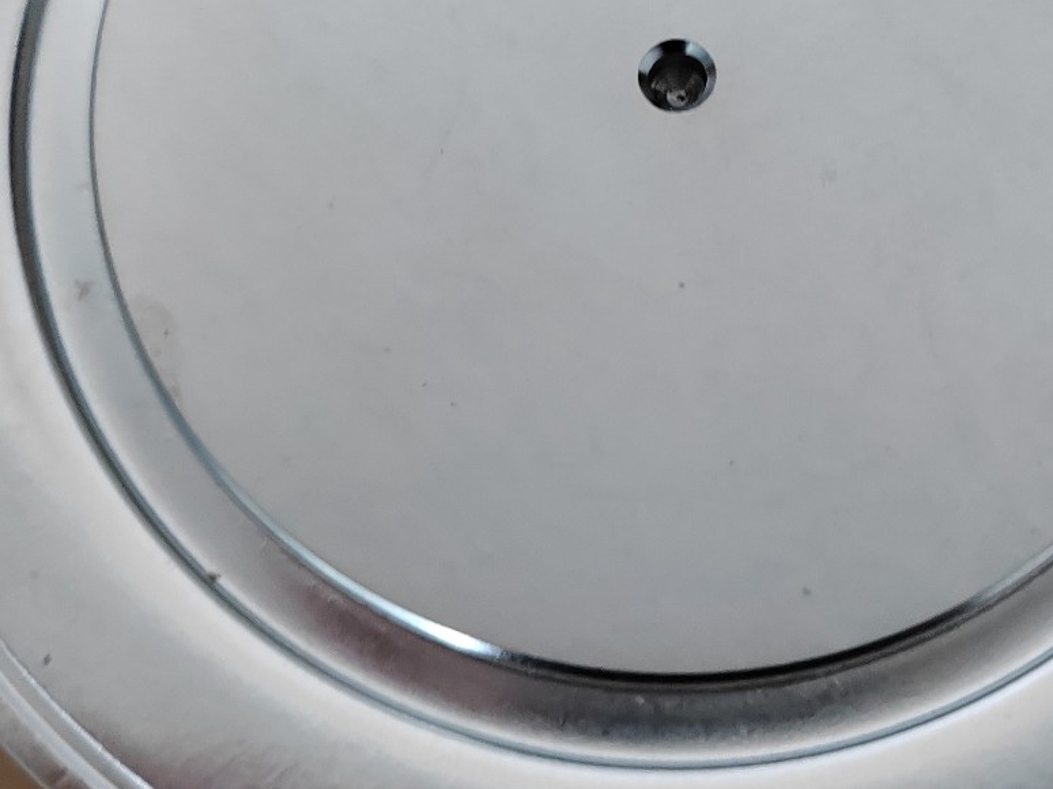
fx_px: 2037
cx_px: 675
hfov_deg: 28.8
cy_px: 112
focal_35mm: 67
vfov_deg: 21.5
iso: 4497
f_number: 1.8
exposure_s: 1/50
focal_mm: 6.14
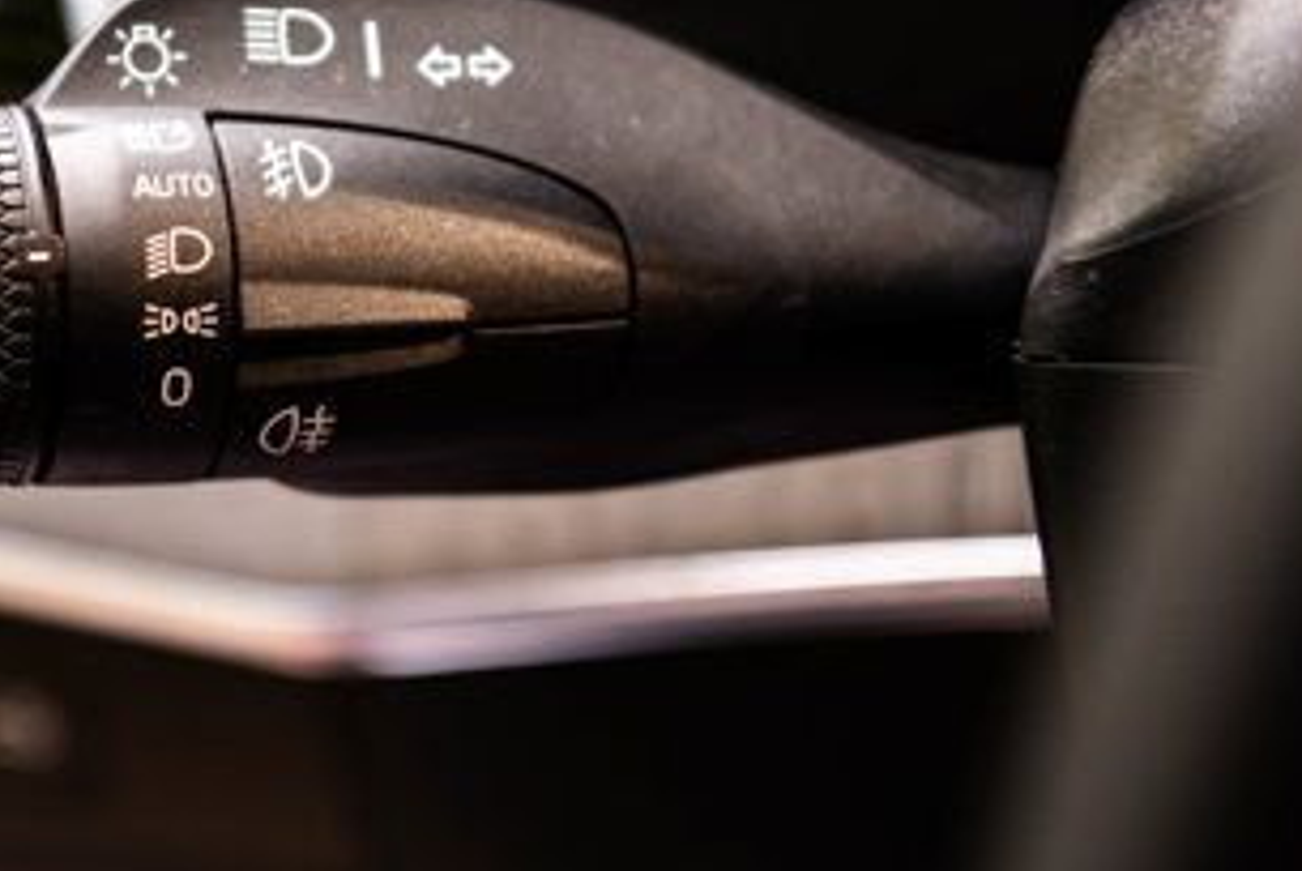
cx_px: 269
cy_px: 181
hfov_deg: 18.6
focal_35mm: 109
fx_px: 3946
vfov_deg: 12.5
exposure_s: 1/200
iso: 1000
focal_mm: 52
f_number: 3.5
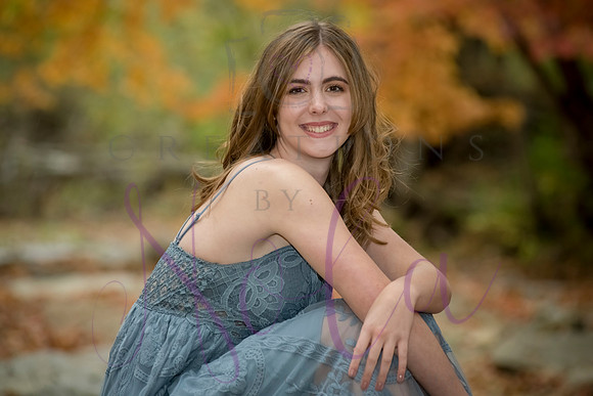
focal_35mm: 200
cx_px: 296
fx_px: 3295
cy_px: 198
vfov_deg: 6.9
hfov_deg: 10.3
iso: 2000
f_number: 6.3
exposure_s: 1/200
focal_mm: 200
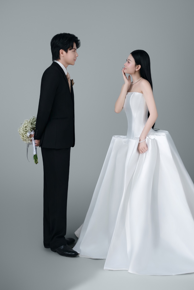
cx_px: 101
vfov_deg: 35.0
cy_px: 132
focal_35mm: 57
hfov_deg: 23.8
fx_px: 461
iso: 160
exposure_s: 1/160
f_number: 4
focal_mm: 51.9
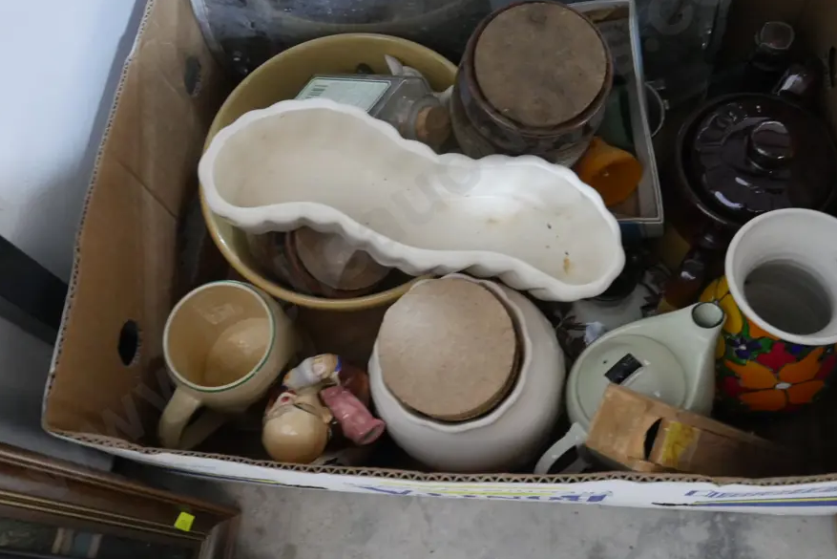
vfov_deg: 38.5
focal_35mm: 34
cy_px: 195
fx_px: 791
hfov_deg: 55.8
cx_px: 426
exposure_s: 1/15
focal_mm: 14
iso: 3200
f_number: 5.6
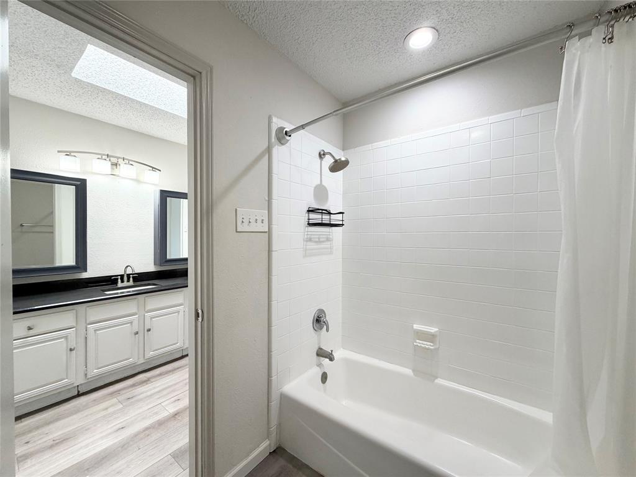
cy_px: 238
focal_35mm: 14
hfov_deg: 102.1
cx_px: 318
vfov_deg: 85.7
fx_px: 257
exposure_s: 1/120
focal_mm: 2.22
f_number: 2.2
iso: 160
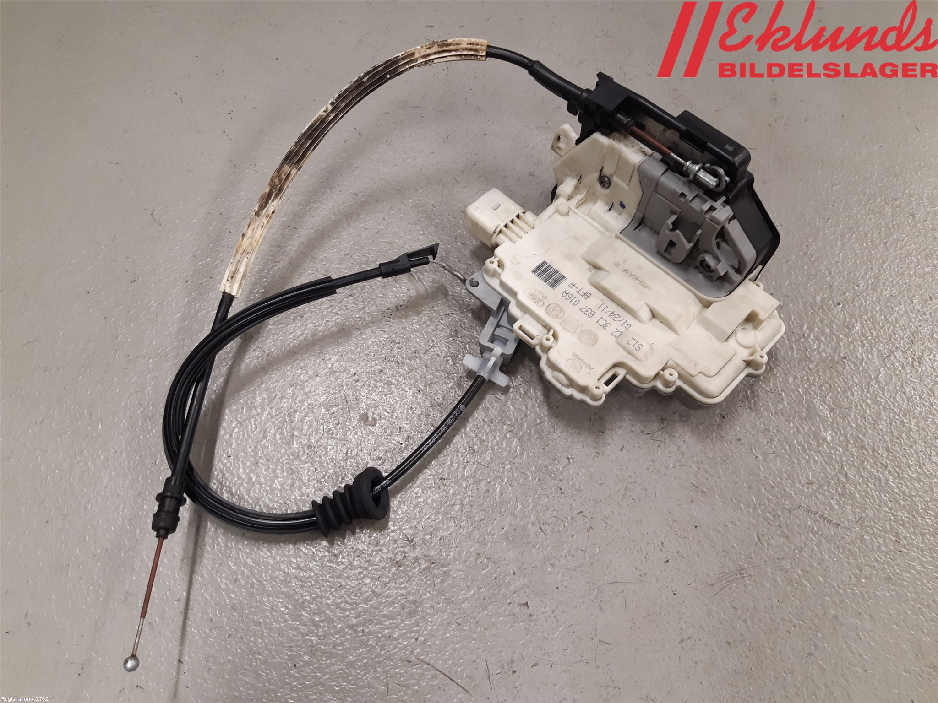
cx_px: 469
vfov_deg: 53.1
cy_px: 352
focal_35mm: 26
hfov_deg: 67.3
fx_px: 705
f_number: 1.7
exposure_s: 1/50
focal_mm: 3.93
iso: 100
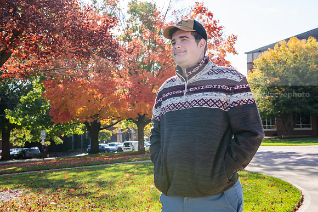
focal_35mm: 48
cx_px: 159
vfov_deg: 28.1
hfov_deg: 41.1
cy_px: 106
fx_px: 424
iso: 320
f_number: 6.3
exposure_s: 1/320
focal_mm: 48
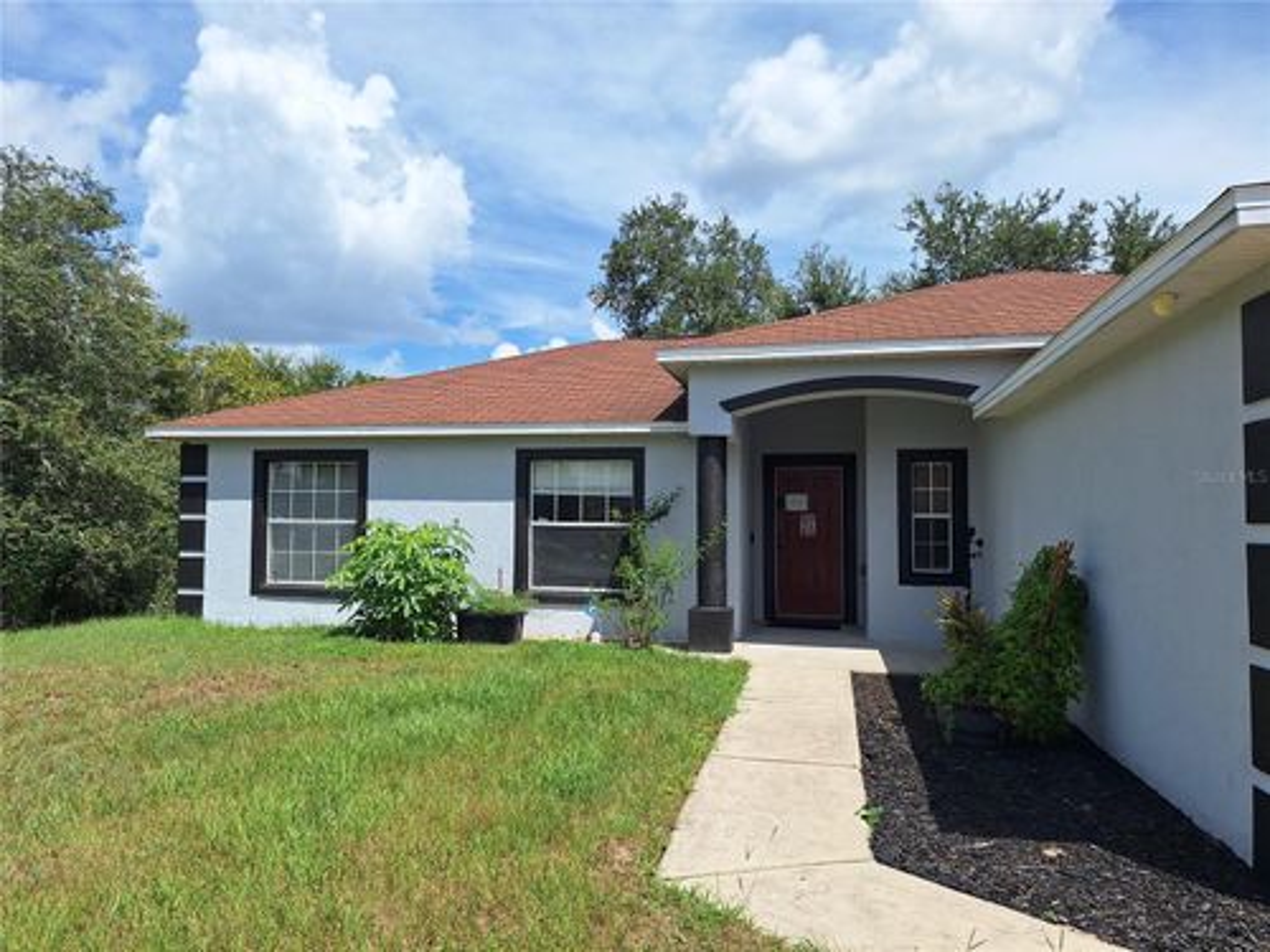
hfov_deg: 73.9
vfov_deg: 58.9
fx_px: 844
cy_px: 476
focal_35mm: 23
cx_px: 635
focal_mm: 5.54
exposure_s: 1/3906
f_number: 1.8
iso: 40
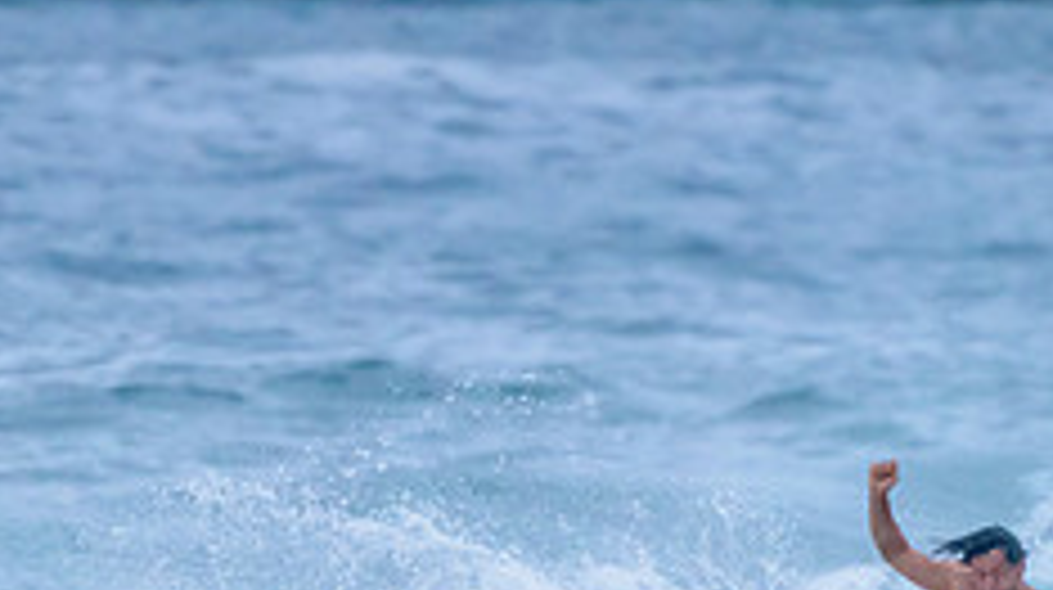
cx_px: 601
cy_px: 576
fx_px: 44456
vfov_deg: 0.8
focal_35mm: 1594
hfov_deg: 1.4
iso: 2500
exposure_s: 1/2000
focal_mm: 500
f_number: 5.6
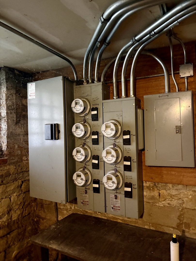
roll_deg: +0.9
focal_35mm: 26
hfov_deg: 53.1
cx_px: 98
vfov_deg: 67.3
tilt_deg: -0.3
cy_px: 130
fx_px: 196
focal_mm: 5.96
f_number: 1.6
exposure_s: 1/24
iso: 800
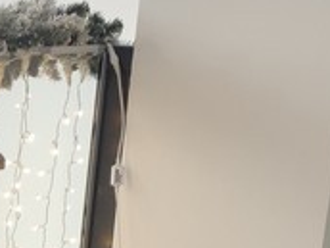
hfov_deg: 11.0
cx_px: -487
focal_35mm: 149
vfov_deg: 9.7
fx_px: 1420
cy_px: 375
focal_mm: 4.7
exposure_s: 1/50
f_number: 1.79
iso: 268
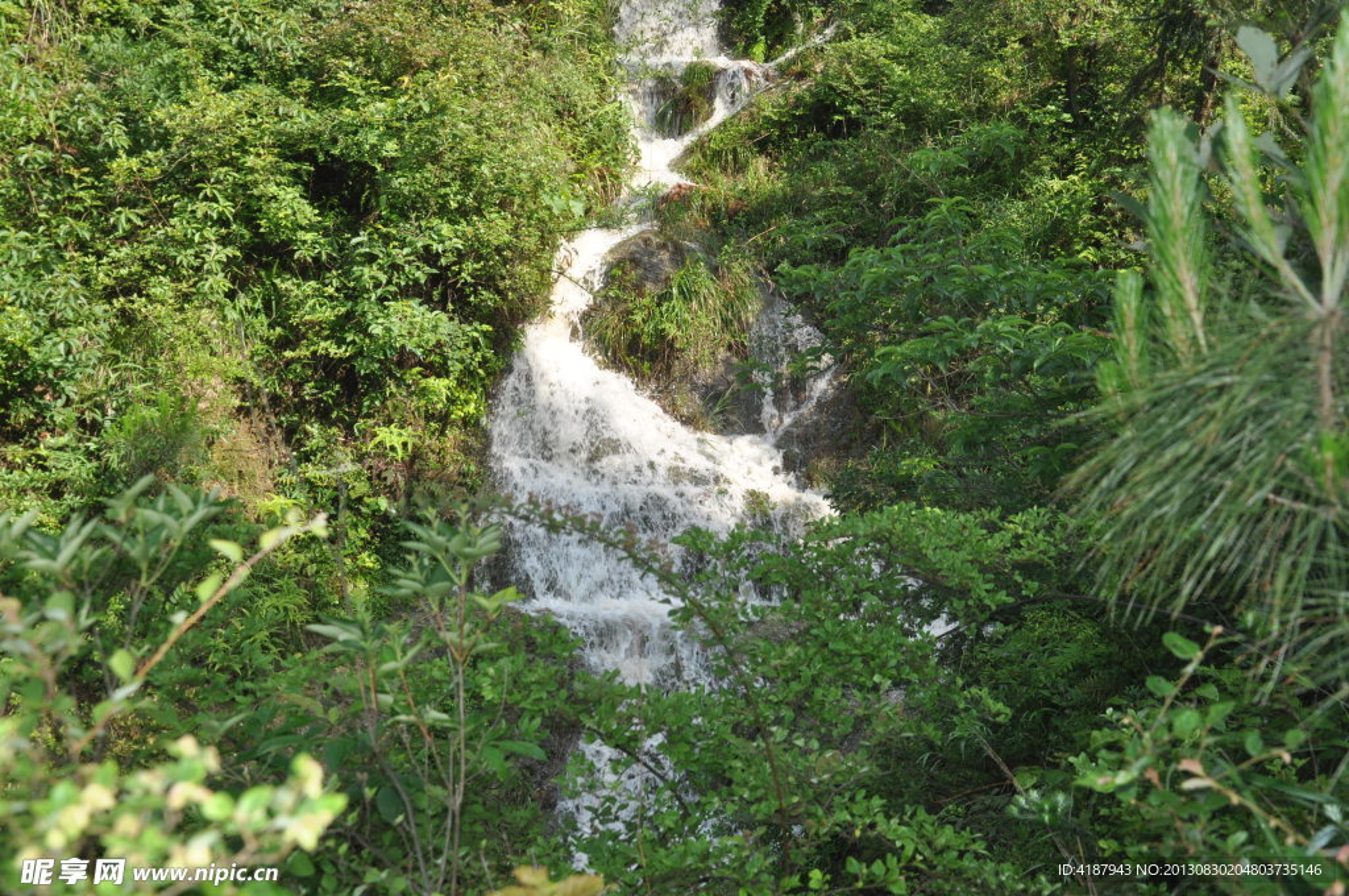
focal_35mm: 45
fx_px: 1684
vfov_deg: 29.8
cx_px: 674
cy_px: 448
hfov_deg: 43.7
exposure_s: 1/200
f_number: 8
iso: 200
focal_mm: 30
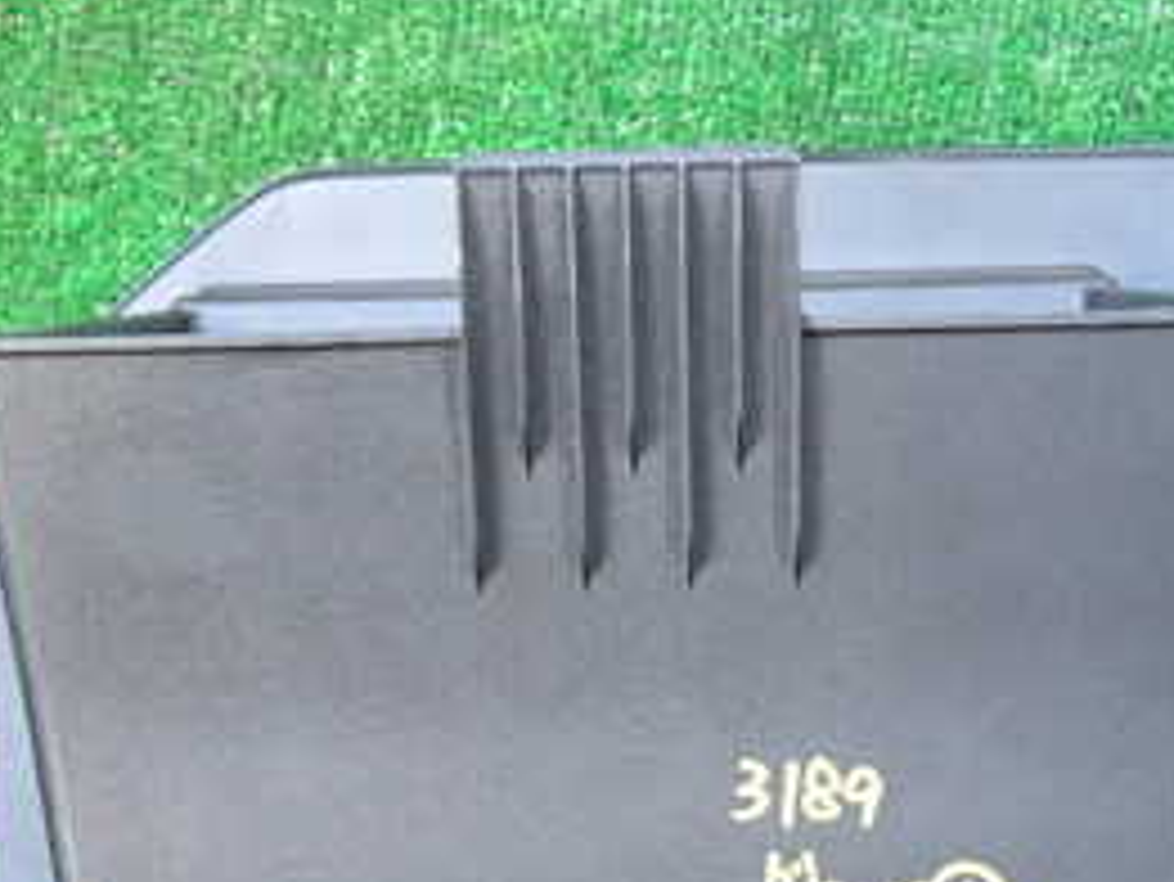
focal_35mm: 69
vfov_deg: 20.5
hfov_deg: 28.1
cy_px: 918
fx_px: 2341
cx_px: 603
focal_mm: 5.4
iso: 250
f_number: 2.3
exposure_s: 1/30
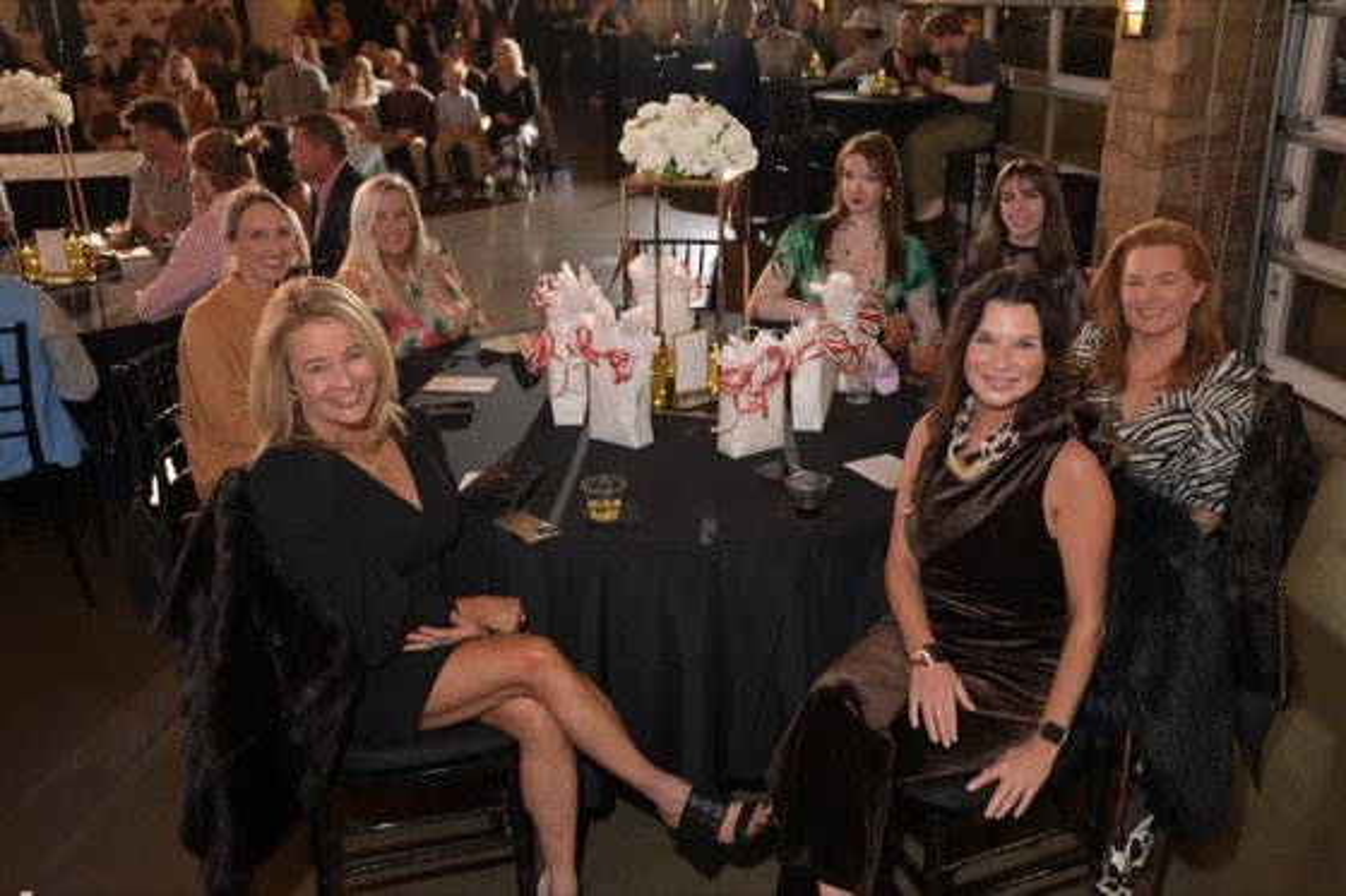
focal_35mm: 33
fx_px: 1233
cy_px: 448
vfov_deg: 39.9
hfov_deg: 57.2
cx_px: 673
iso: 1600
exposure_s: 1/125
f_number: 4
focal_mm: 33
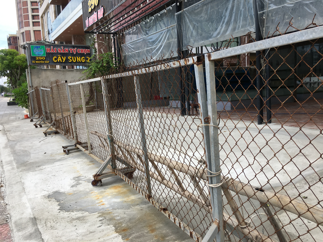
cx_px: 162
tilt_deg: -1.7
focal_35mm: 29
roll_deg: +5.5
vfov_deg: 48.2
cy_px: 121
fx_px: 271
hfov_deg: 61.7
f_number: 2.2
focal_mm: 4.15
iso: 25
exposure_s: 1/950
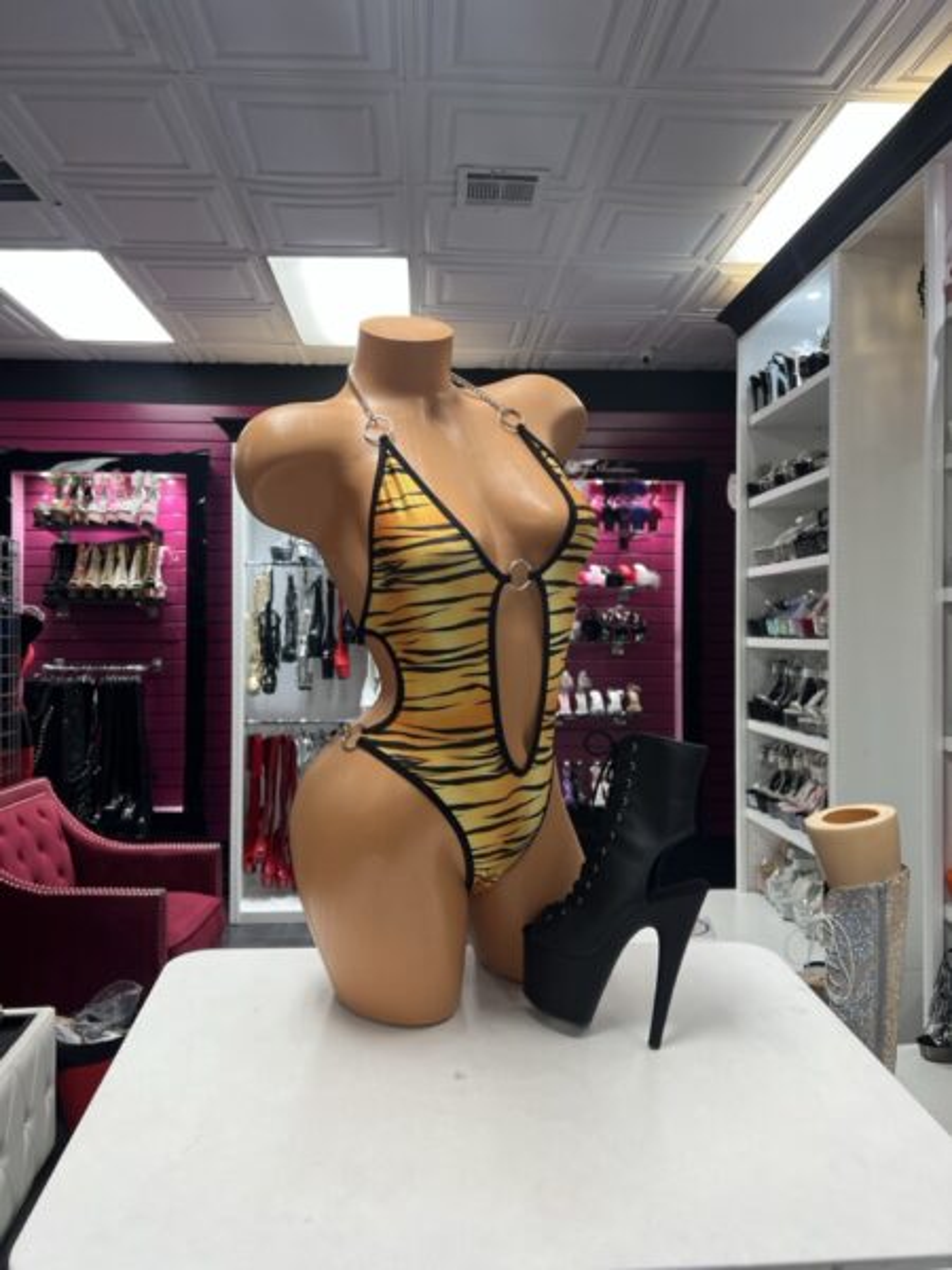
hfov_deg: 53.1
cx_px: 476
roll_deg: +0.5
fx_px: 953
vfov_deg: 67.3
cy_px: 635
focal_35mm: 26
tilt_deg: +0.1
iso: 80
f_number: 1.5
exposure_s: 1/60
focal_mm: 5.7
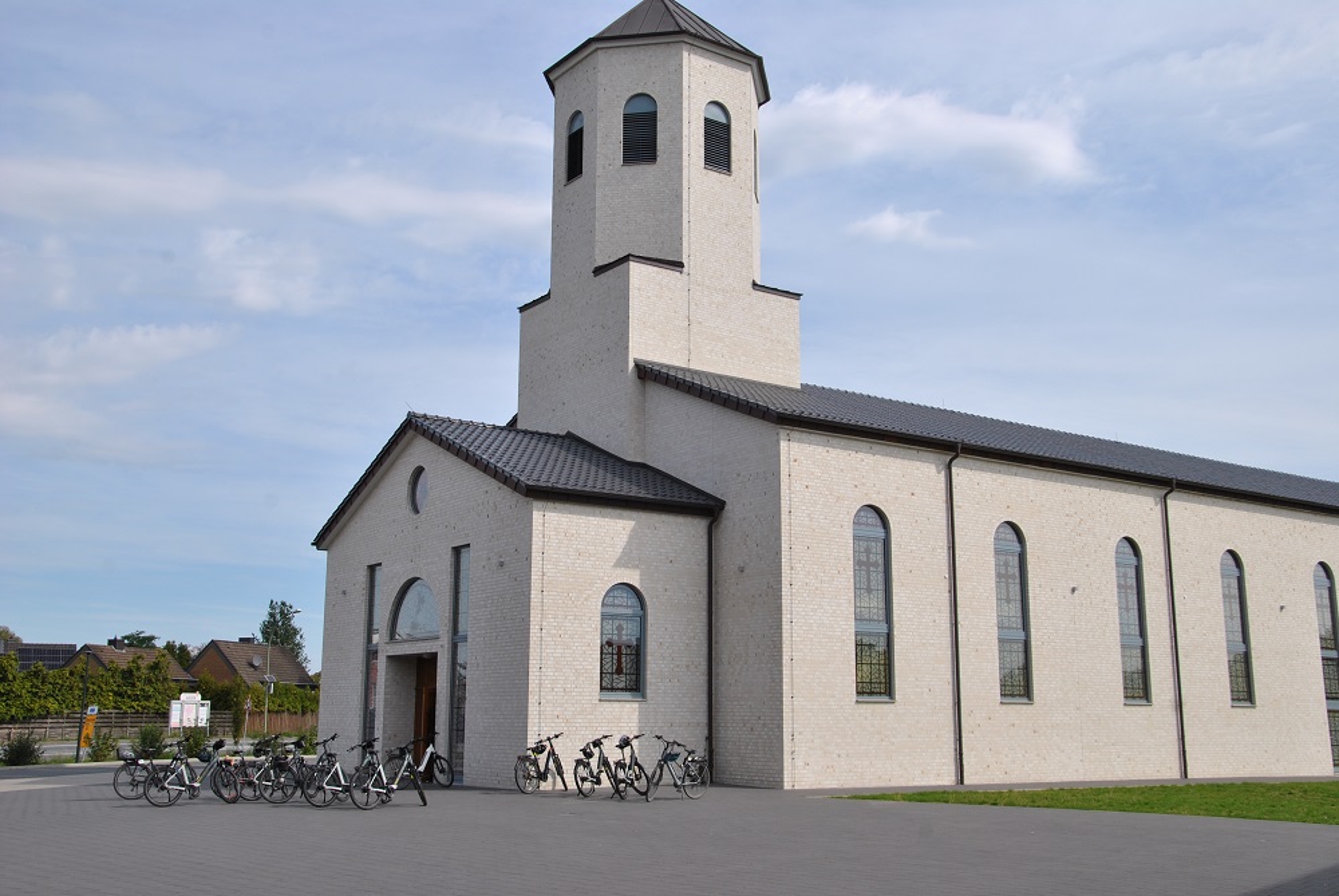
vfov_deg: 37.0
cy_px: 448
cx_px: 670
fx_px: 1340
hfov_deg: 53.1
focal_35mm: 36
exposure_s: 1/320
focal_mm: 24
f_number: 9
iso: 100
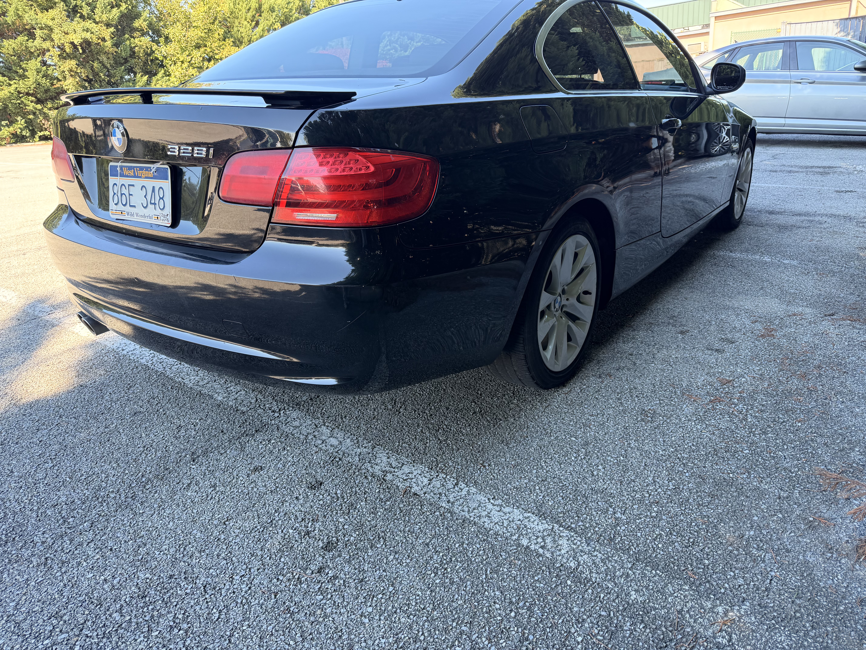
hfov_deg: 71.6
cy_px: 325
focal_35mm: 24
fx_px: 600
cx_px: 433
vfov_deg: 56.8
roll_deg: +4.5
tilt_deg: -15.7
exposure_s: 1/172
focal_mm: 6.76
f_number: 1.78
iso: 80
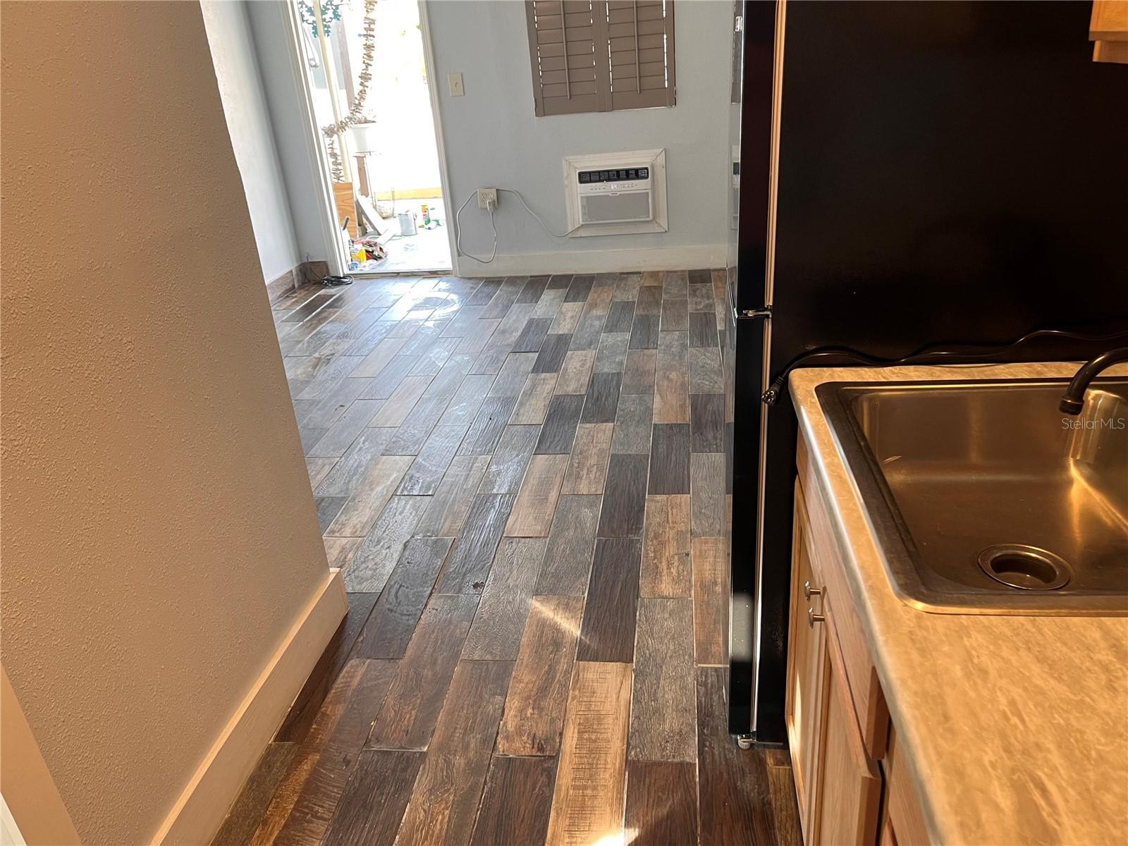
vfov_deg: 53.1
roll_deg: +5.2
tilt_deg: -25.3
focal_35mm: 26
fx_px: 847
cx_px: 564
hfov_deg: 67.3
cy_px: 423
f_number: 1.6
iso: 80
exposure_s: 1/60
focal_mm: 5.1
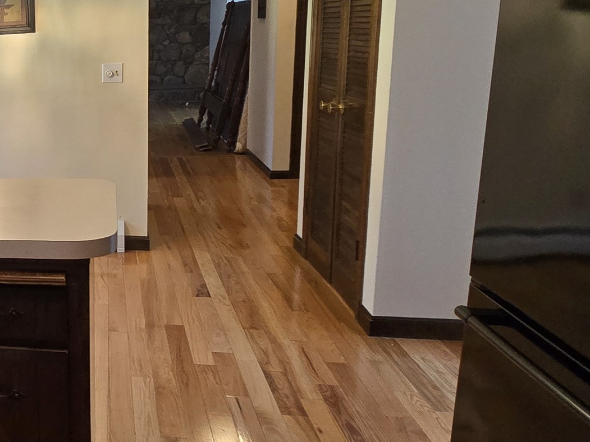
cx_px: -83
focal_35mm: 38
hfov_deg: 38.8
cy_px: 174
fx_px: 648
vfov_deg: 37.5
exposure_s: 1/60
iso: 200
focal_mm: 2.2
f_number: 2.2
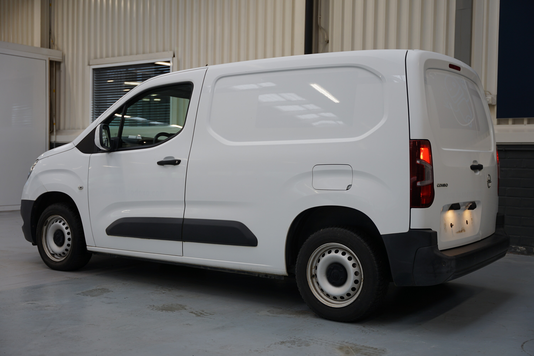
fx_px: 630
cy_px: 178
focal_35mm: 42
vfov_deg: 31.5
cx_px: 267
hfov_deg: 45.9
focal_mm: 42.5
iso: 125
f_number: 2.8
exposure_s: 1/60
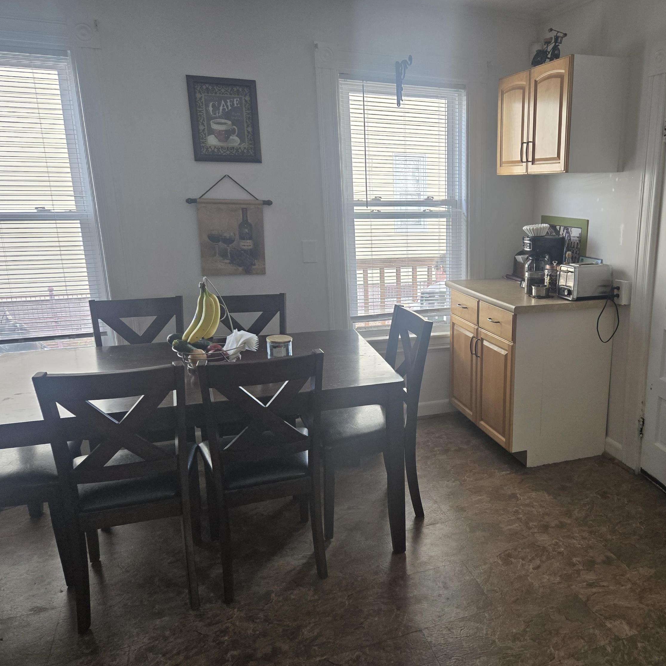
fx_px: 609
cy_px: 341
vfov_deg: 57.3
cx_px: 440
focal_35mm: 28
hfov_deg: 56.2
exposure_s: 1/180
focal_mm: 5.4
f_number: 1.8
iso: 250
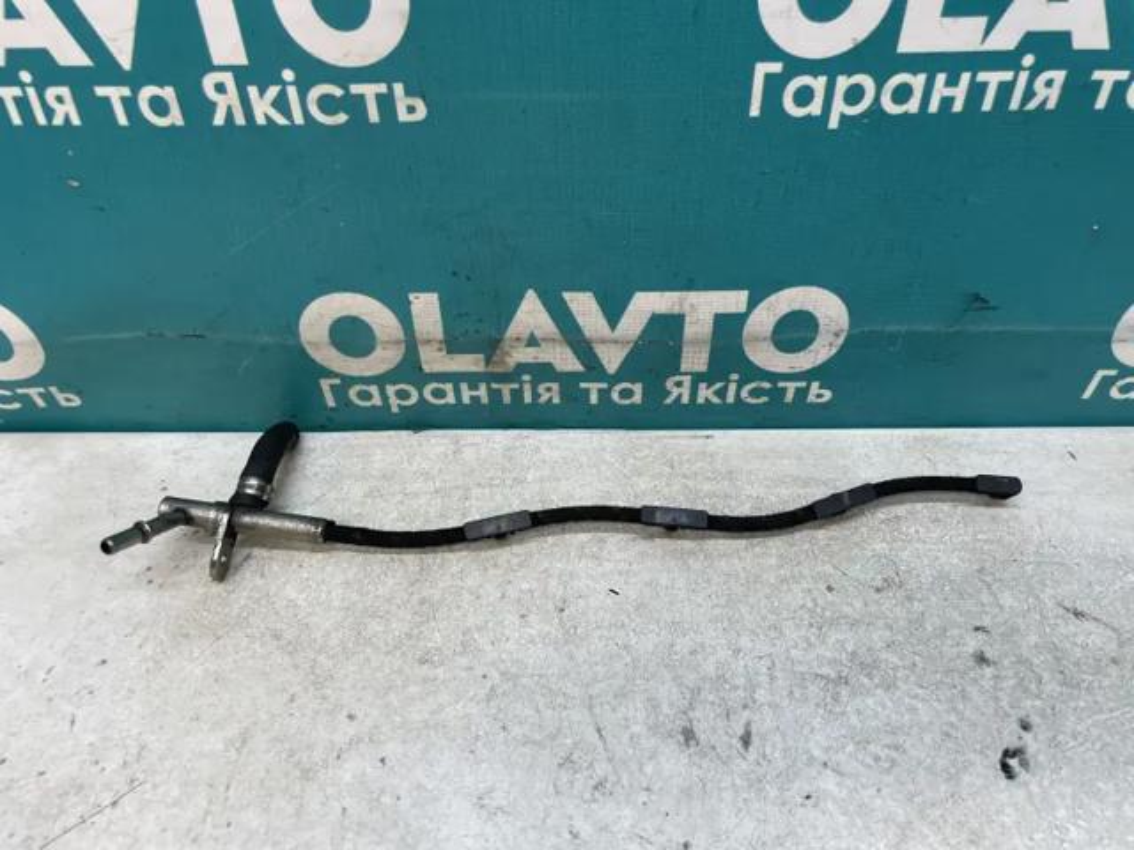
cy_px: 425
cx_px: 567
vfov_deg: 53.1
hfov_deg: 67.3
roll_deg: +2.6
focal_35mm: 26
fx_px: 852
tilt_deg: -41.6
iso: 80
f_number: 1.6
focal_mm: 4.2
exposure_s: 1/100
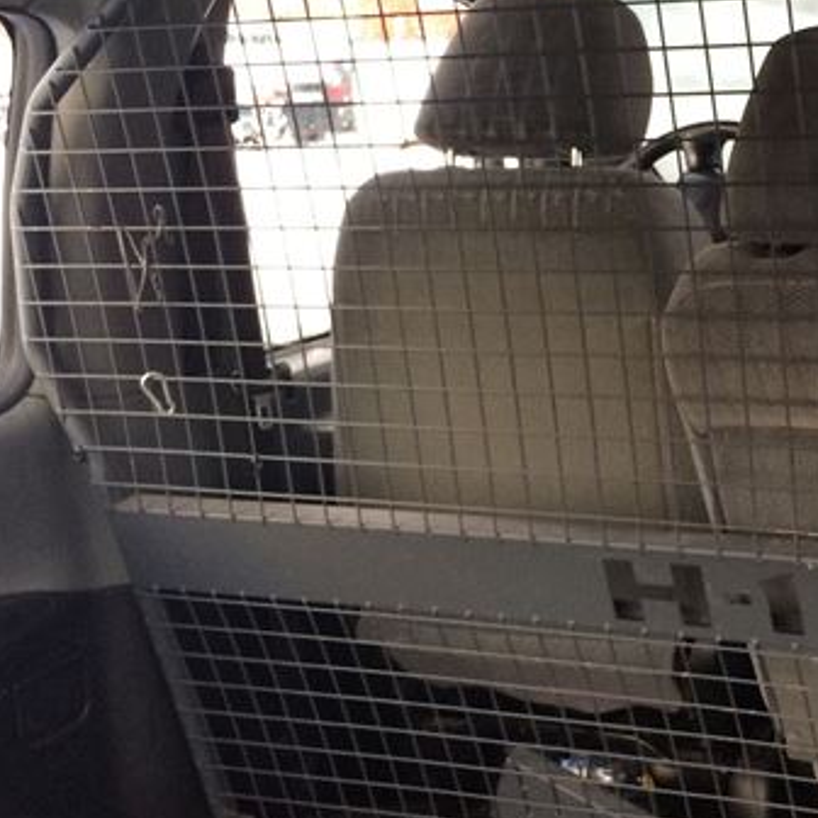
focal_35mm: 61
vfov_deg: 28.1
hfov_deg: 26.7
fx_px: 1631
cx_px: 808
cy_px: 319
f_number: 2.2
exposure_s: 1/30
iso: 50
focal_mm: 4.15
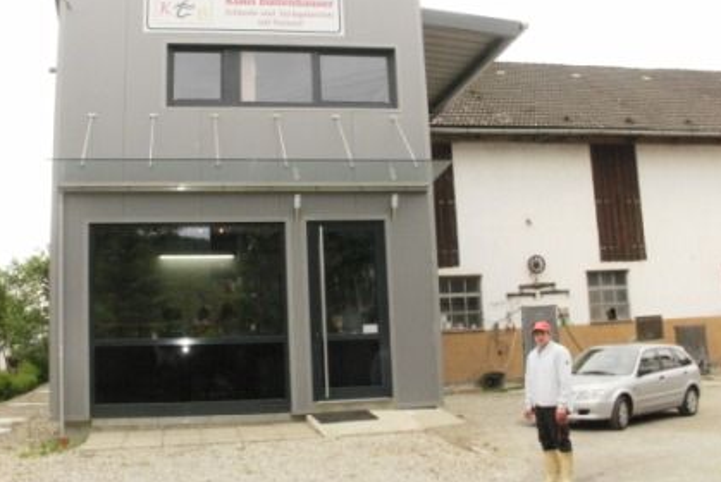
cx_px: 342
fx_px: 802
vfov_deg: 33.4
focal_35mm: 40
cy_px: 222
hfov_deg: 48.4
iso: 400
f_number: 5.6
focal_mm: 6.3
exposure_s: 1/400
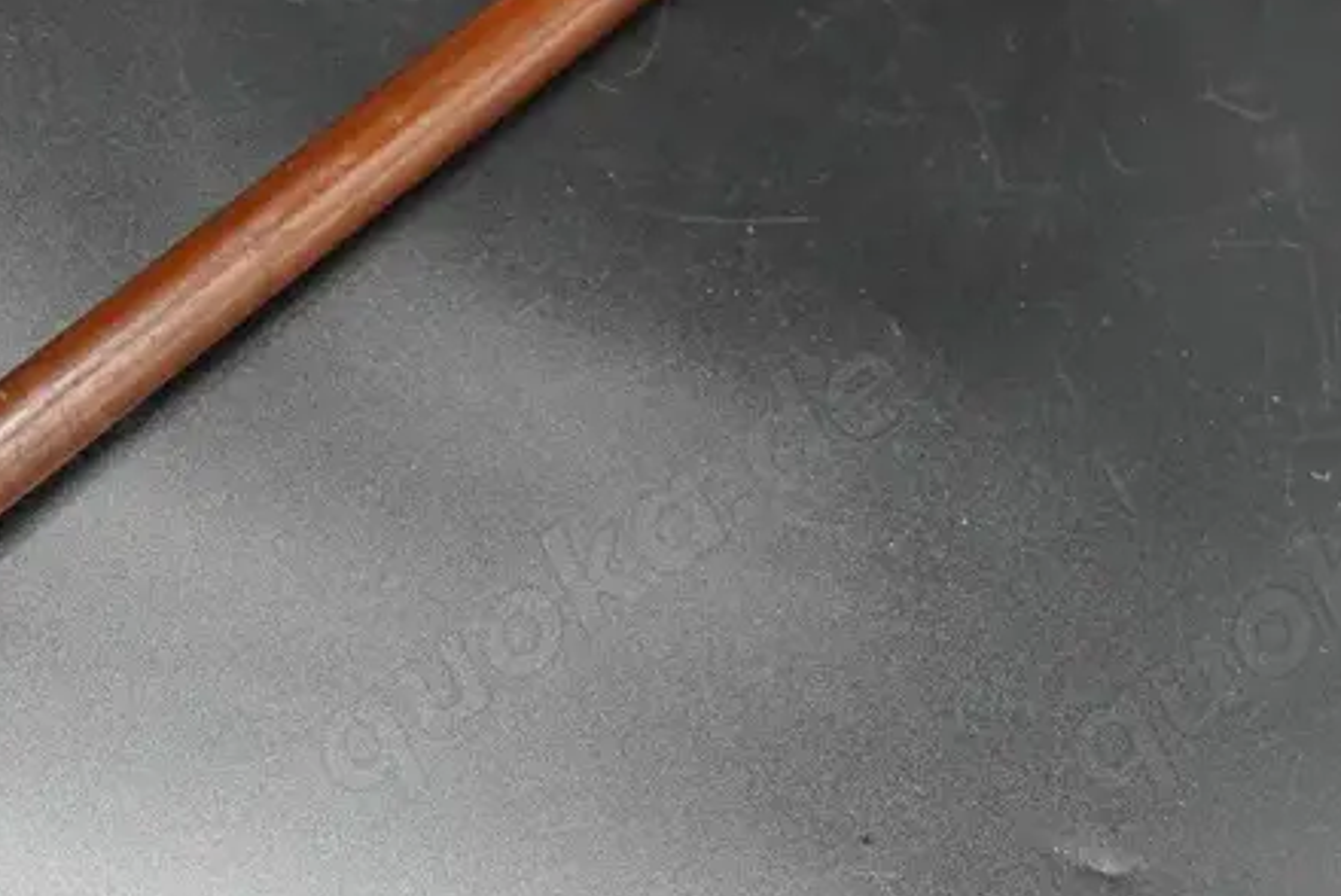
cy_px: 462
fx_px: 4063
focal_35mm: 109
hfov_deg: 18.4
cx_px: 125
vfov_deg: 12.6
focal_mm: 32
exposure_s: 1/160
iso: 800
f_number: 5
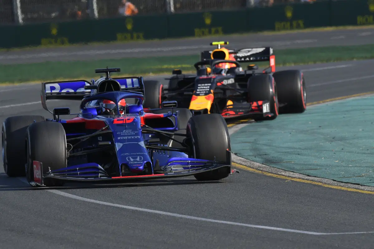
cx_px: 187
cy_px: 124
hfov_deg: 3.9
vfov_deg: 2.6
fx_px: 5454
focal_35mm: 525
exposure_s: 1/1600
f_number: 9
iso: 800
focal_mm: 350
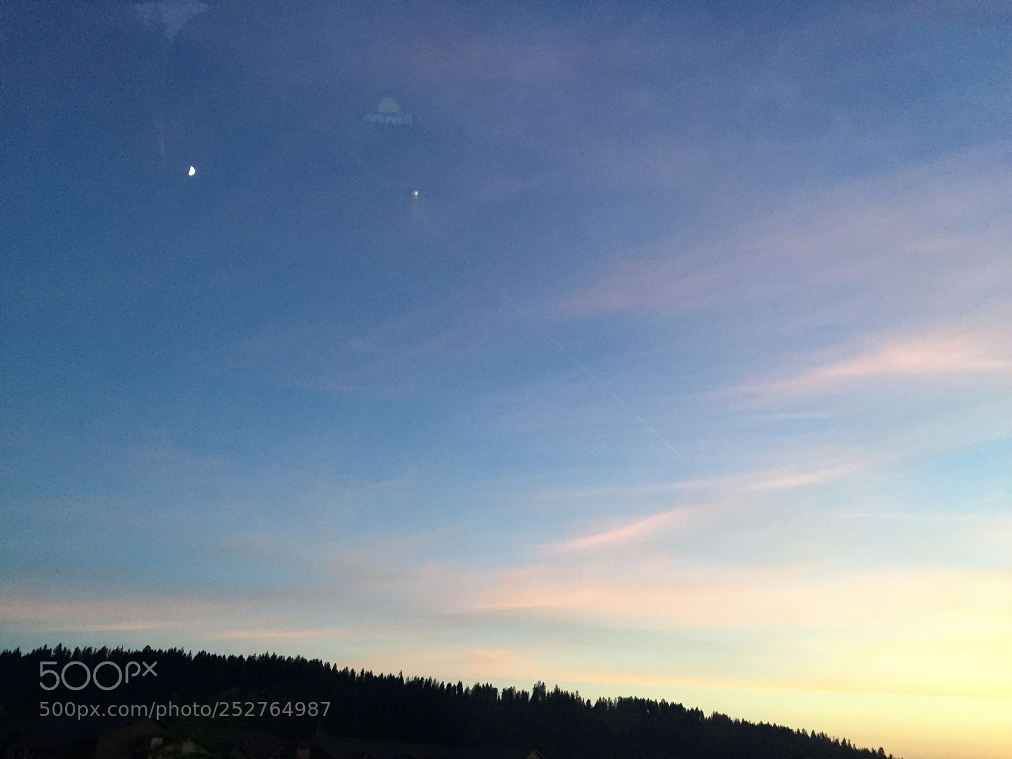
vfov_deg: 48.2
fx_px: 848
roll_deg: -1.4
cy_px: 380
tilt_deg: +21.8
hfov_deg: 61.7
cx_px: 506
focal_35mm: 29
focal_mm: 4.15
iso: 125
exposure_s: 1/30
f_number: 2.2
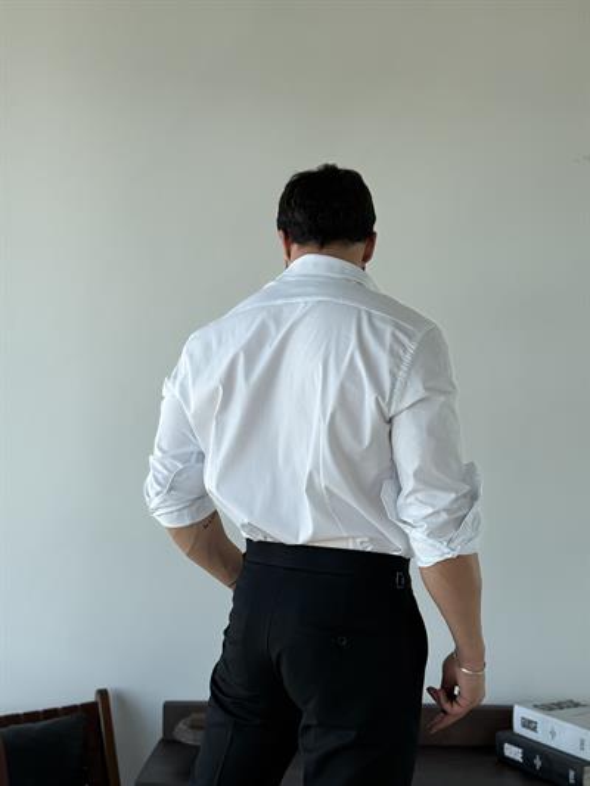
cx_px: 295
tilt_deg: +1.9
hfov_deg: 30.3
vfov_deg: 39.6
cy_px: 393
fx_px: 1090
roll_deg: -0.3
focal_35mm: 48
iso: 80
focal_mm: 6.76
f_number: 1.78
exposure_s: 1/557
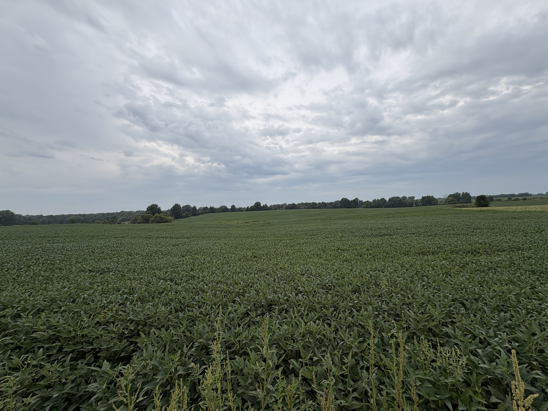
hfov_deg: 98.2
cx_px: 277
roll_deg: +1.3
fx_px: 237
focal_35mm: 15
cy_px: 204
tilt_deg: +1.2
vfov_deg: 81.7
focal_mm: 2.22
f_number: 2.2
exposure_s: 1/2415
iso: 40
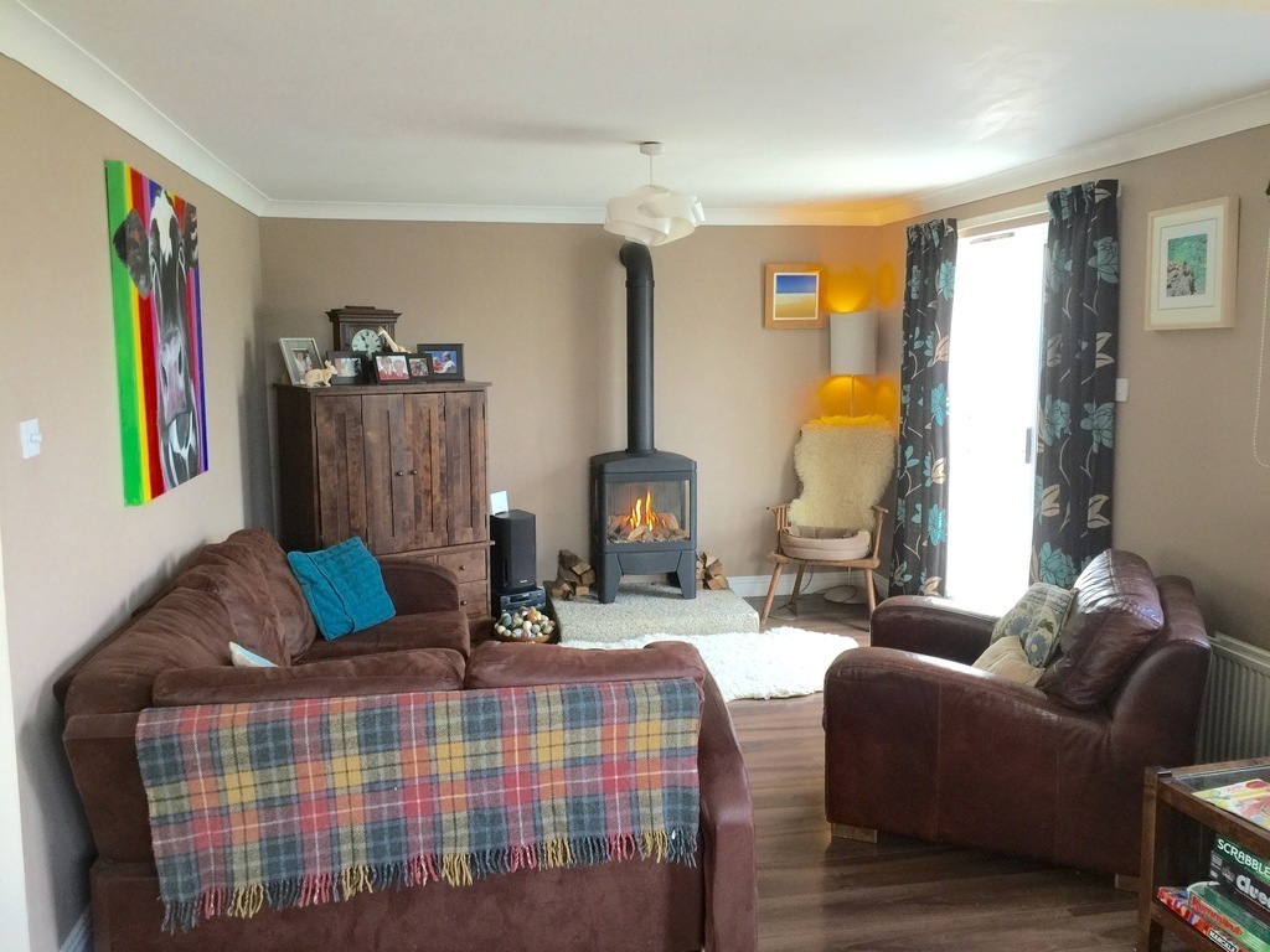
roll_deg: +1.2
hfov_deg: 61.7
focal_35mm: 29
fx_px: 1064
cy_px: 476
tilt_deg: -7.5
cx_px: 635
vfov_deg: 48.2
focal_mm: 4.15
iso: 40
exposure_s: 1/17
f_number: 2.2
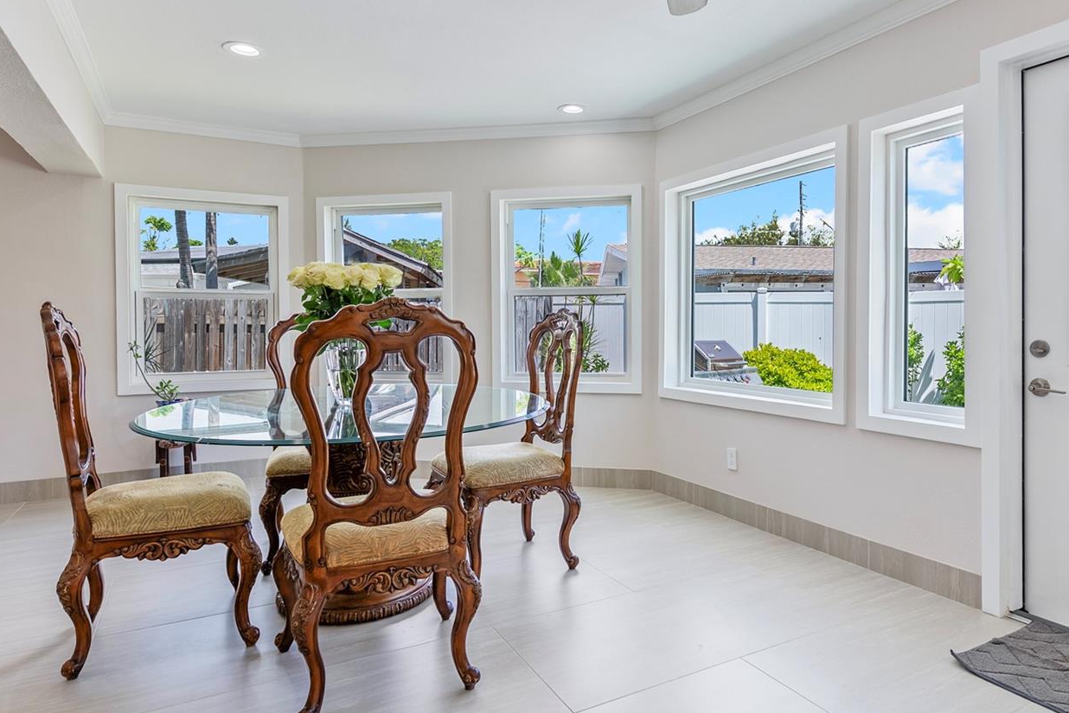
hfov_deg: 78.3
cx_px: 590
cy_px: 315
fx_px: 653
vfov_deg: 57.1
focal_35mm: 22
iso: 100
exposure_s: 1/13
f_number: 5
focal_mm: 17
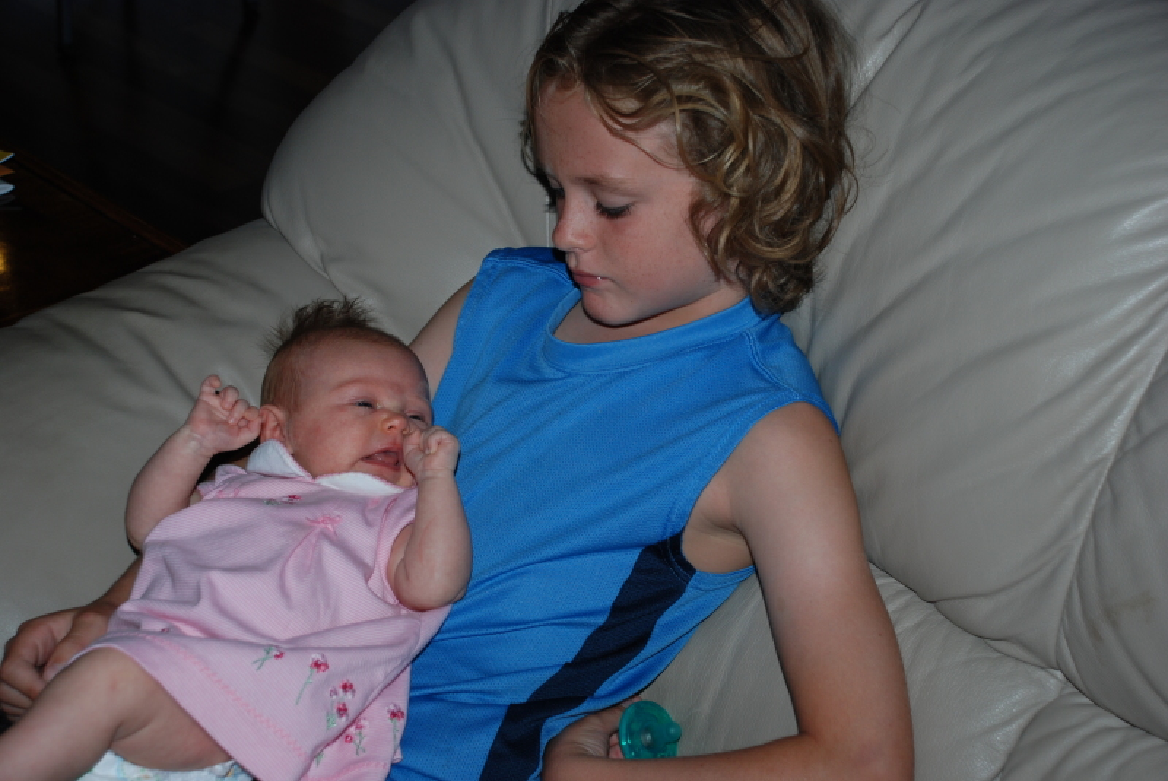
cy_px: 390
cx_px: 584
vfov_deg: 22.7
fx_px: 1948
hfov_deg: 33.4
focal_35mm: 60
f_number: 4.5
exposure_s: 1/60
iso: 200
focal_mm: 40
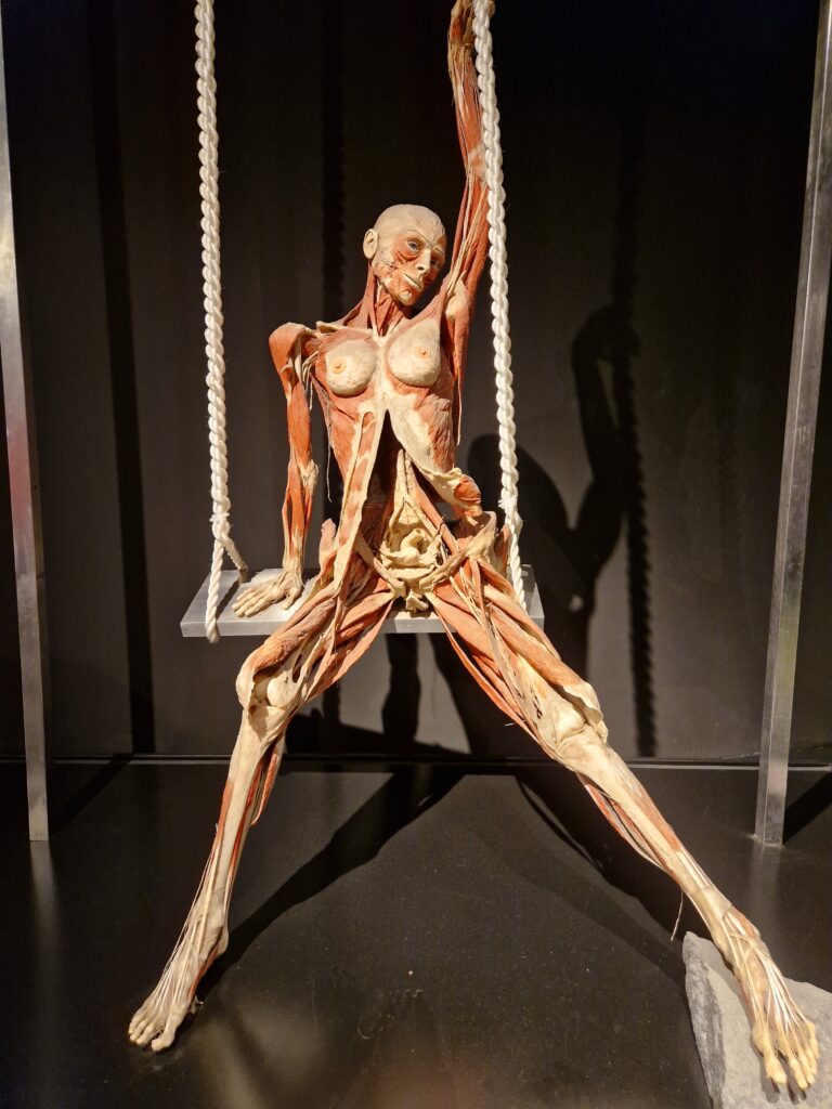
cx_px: 416
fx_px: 737
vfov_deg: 73.9
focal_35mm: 23
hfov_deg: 58.9
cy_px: 554
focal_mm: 5.4
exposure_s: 1/100
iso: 400
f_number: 1.8
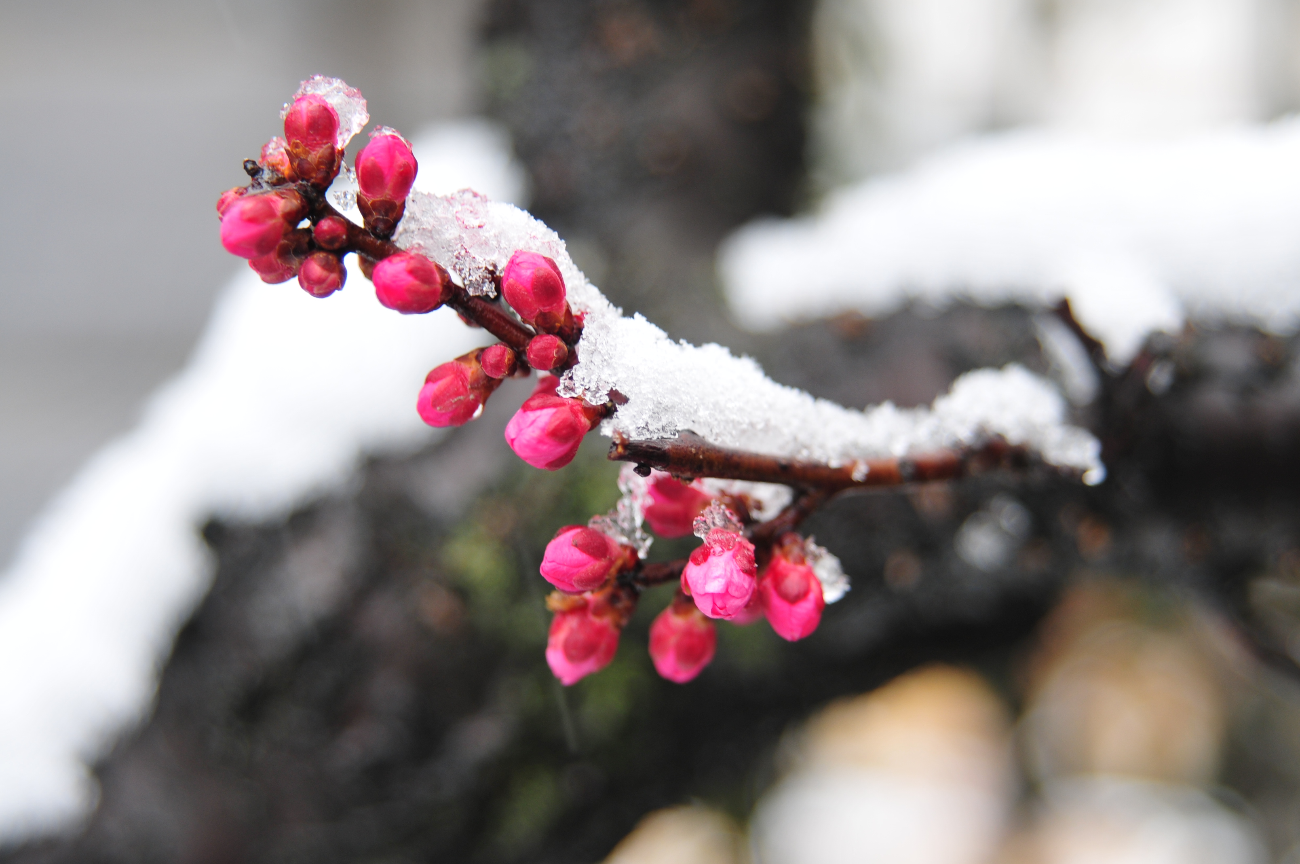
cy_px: 432
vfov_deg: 17.4
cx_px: 650
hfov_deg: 26.0
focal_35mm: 78
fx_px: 2813
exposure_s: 1/40
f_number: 3.2
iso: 200
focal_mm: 52
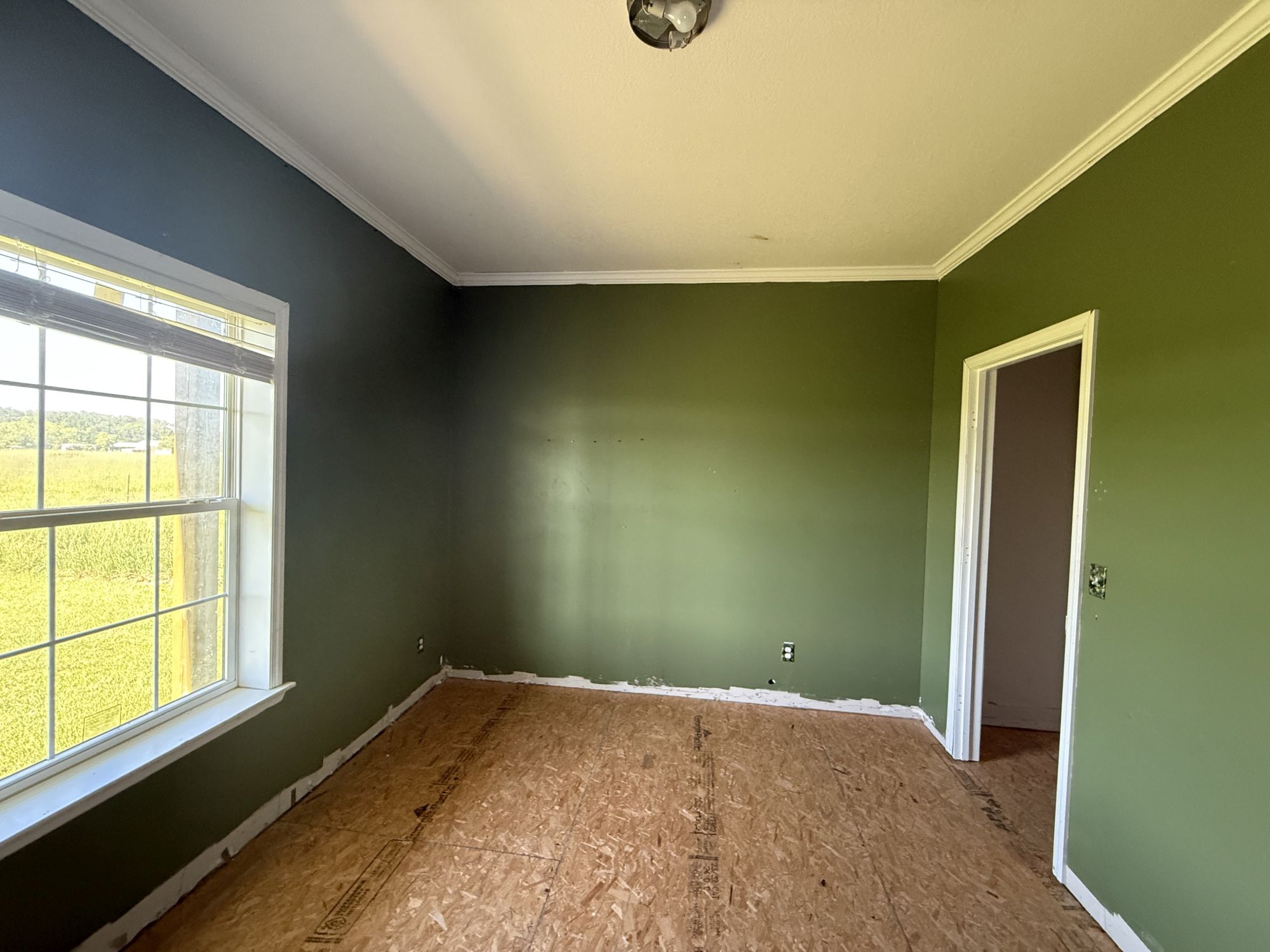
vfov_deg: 85.7
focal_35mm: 14
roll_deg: -1.9
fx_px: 514
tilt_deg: +0.0
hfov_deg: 102.1
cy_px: 476
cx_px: 635
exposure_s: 1/60
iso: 500
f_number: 2.2
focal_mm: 2.22
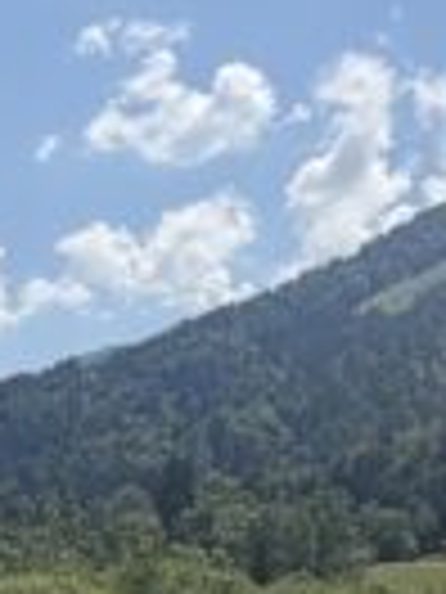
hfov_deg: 13.3
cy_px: 1035
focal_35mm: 109
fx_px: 1873
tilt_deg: -9.0
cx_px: -54
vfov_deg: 15.7
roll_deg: -0.9
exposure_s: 1/1368
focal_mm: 2.22
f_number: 2.2
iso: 25
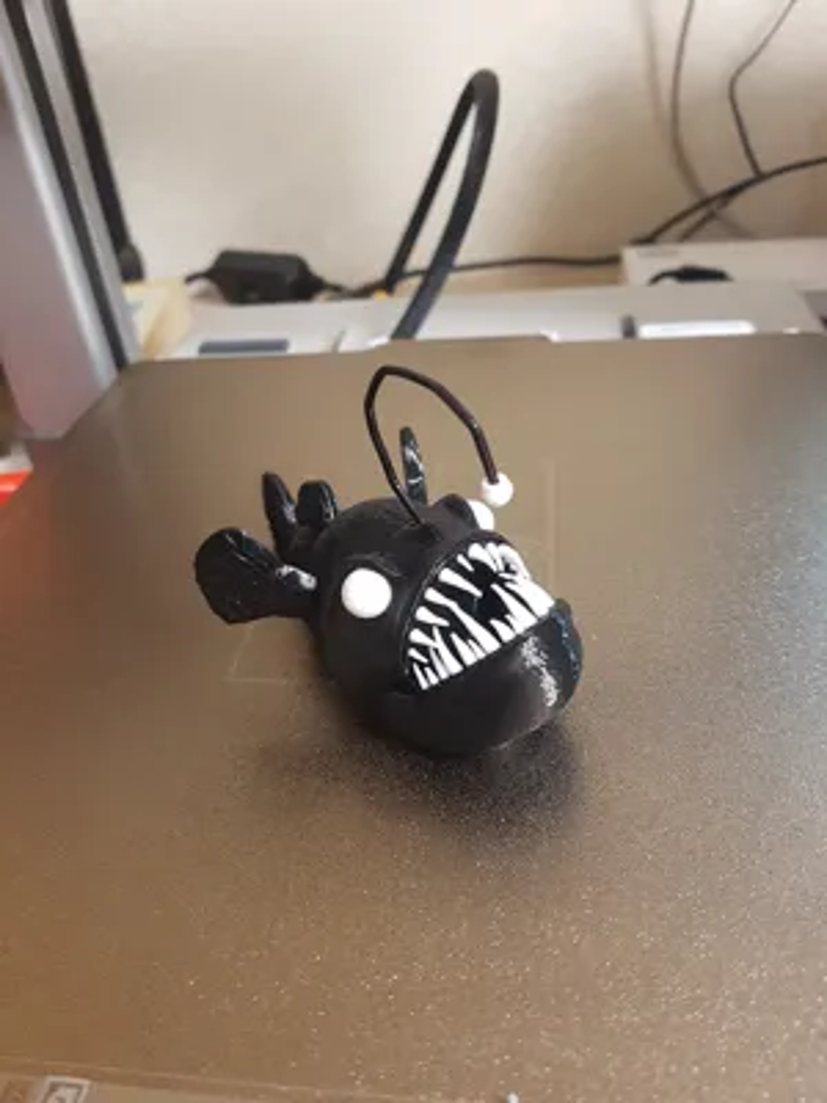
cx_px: 414
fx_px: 828
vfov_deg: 67.3
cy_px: 552
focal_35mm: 26
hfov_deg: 53.1
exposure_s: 1/25
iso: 250
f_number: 1.7
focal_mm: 4.2
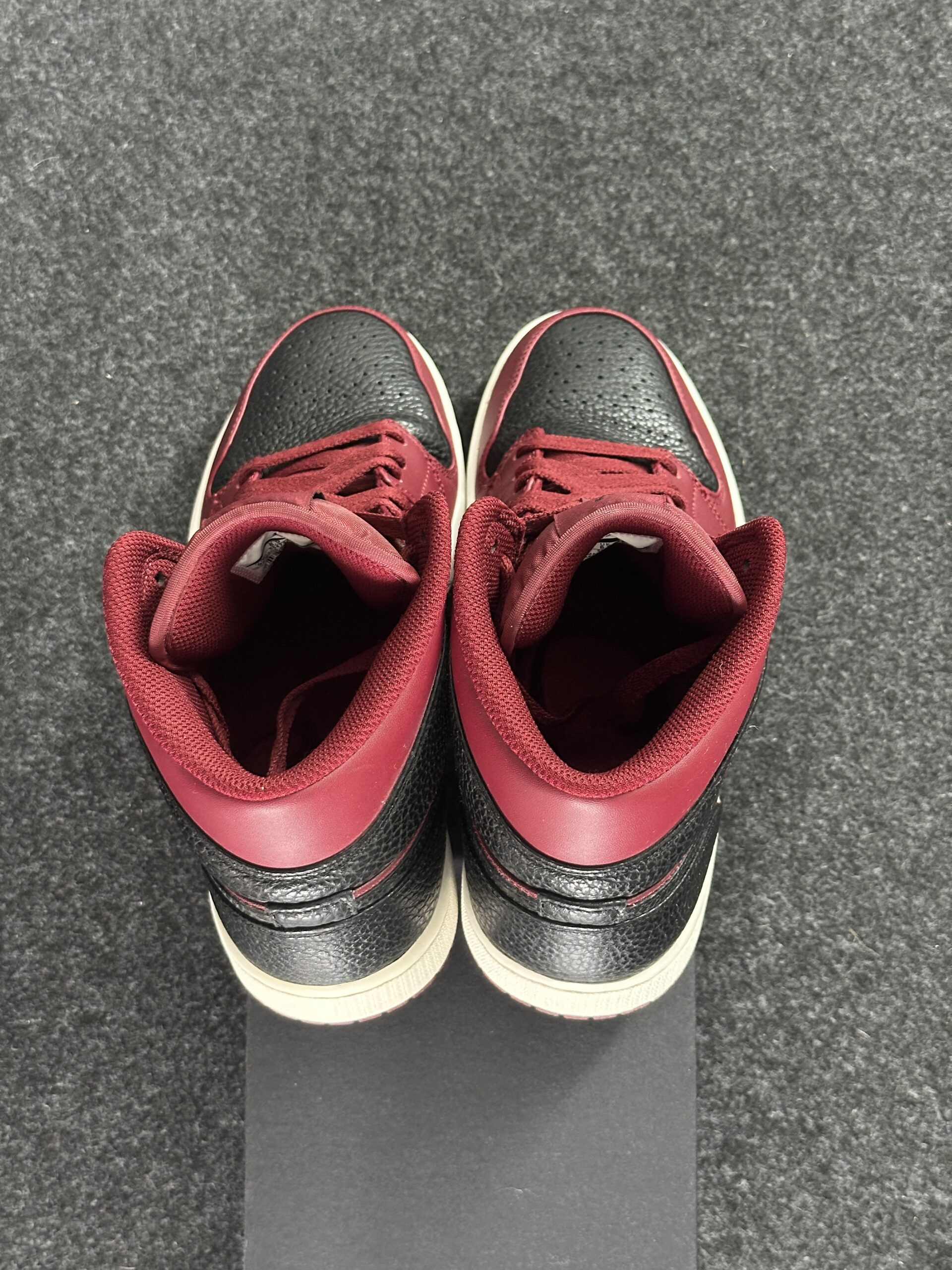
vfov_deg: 39.7
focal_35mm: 48
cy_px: 635
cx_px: 476
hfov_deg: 30.3
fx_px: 1760
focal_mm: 6.86
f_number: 1.78
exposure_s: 1/25
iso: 500
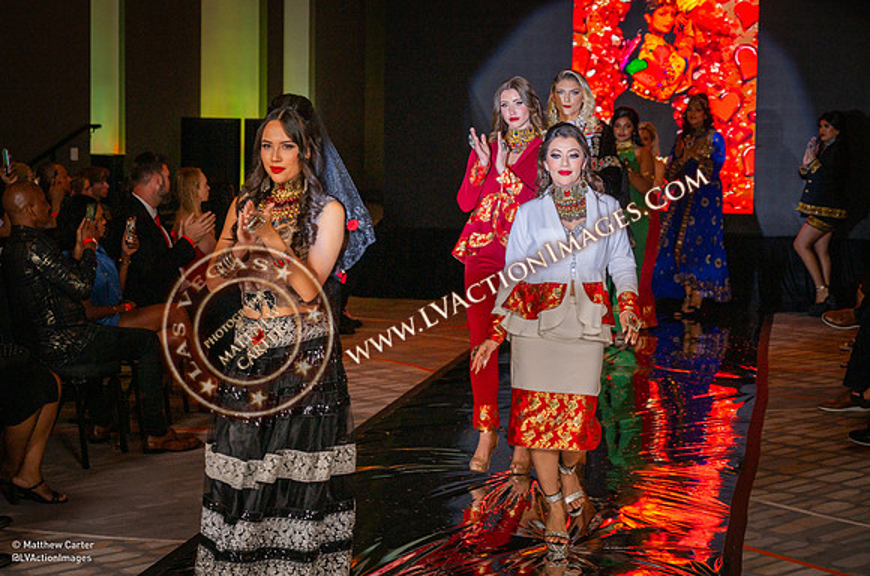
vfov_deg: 19.0
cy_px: 236
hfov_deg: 28.4
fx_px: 1716
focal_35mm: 71
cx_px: 422
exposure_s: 1/200
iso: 400
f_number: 4
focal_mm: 59
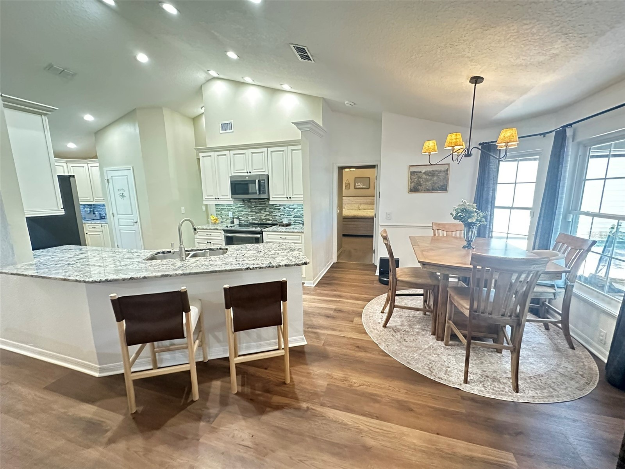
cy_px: 234
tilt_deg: -9.0
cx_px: 312
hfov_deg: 102.1
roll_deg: +0.3
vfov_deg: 85.7
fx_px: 253
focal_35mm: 14
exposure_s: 1/60
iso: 1250
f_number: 2.2
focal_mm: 2.22
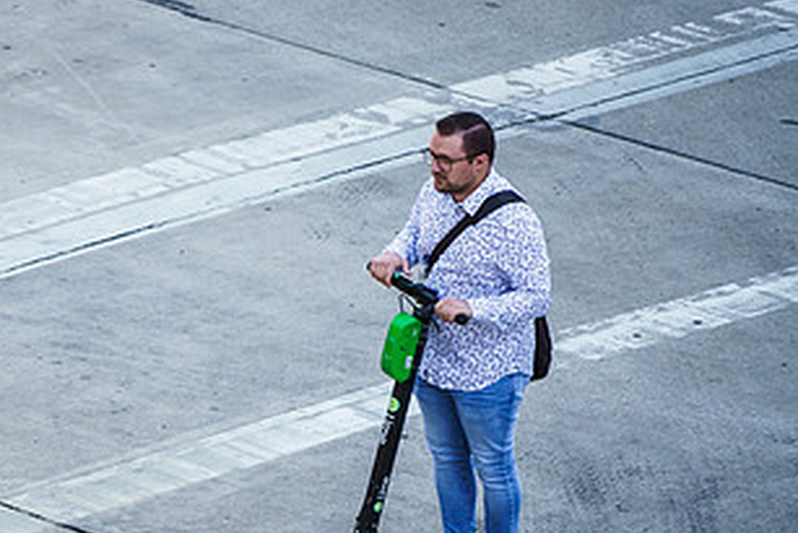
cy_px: 303
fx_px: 9425
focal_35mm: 425
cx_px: -9
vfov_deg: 3.2
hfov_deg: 4.8
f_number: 4
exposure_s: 1/1000
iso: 640
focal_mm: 200
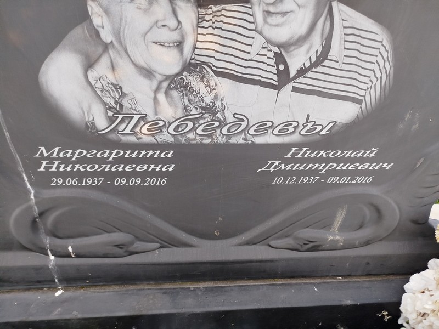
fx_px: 304
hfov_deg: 71.6
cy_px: 164
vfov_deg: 56.8
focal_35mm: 24
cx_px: 220
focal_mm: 5.31
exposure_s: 1/50
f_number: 1.7
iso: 80
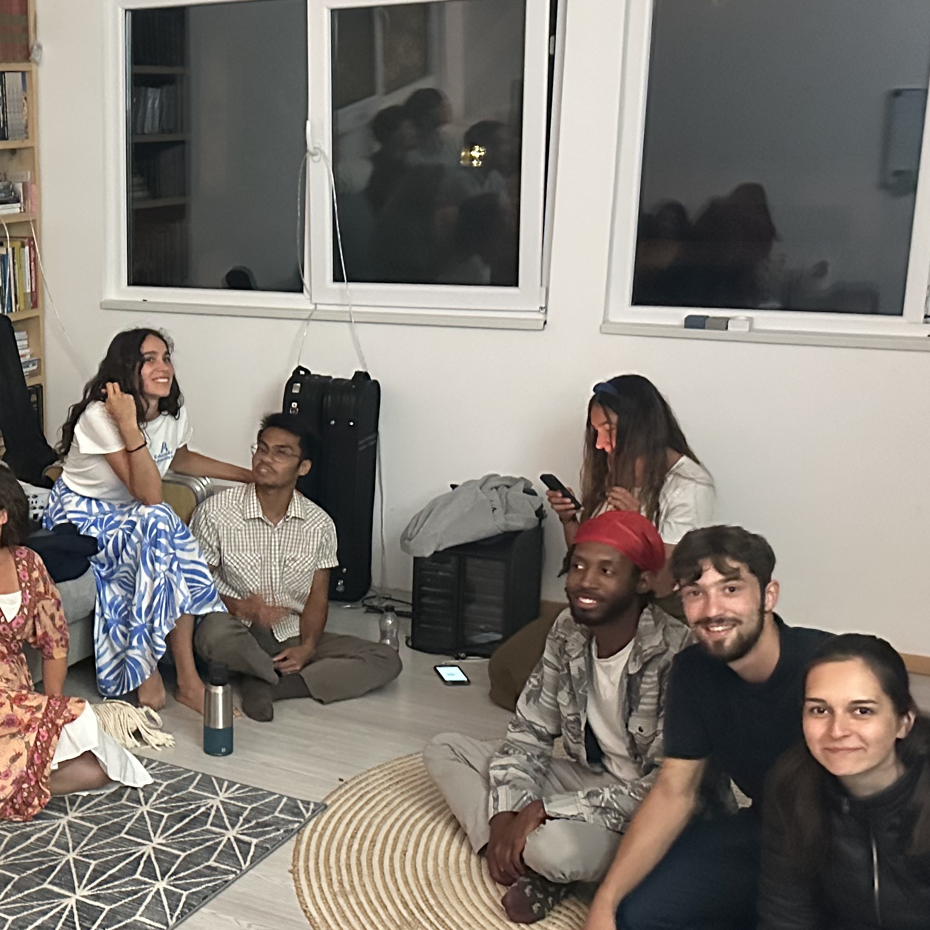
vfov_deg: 33.4
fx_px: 1550
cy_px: 511
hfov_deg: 31.4
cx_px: 51
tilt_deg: -13.3
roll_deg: +1.4
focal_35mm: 51
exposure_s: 1/30
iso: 1250
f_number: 1.78
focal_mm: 6.86
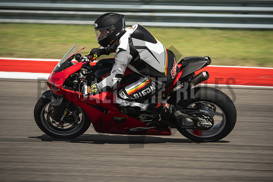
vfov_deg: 4.6
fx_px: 2275
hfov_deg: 6.9
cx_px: 136
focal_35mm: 300
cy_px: 91
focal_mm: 200
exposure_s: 1/320
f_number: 6.4
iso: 160
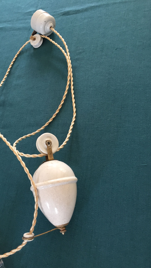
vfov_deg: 61.0
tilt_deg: -56.2
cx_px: 53
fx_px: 228
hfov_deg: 36.4
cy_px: 134
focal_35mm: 32
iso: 125
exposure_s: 1/33
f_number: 2.2
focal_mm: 4.15
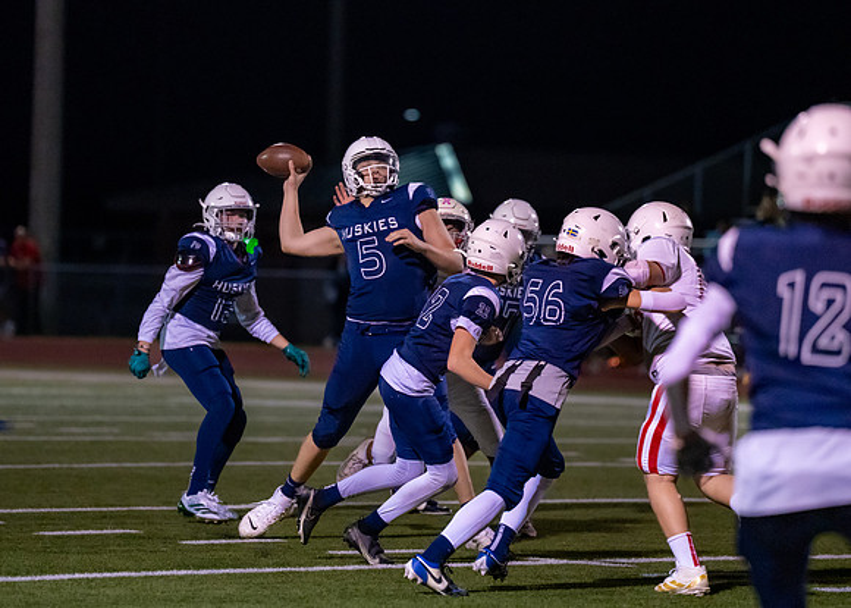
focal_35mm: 277
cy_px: 250
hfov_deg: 7.3
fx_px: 6682
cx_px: 391
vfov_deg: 5.2
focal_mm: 188
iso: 6400
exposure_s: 1/1250
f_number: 2.8
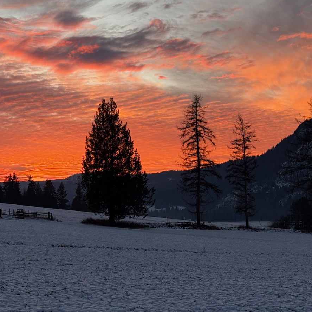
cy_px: 127
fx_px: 877
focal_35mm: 86
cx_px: 61
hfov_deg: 19.9
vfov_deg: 20.2
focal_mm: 6.76
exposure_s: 1/265
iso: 64
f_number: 1.78
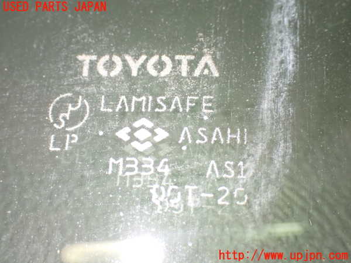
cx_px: 176
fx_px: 507
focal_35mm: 50
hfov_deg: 38.2
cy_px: 132
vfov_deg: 29.1
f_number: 3.2
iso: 1250
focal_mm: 9.01
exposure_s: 1/50
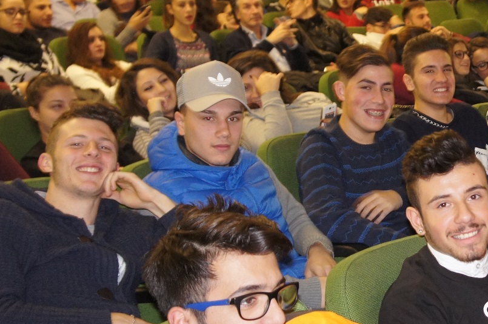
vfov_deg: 16.8
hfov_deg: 24.2
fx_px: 1097
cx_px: 458
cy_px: 169
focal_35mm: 81
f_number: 4
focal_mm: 26
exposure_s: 1/10
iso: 1600
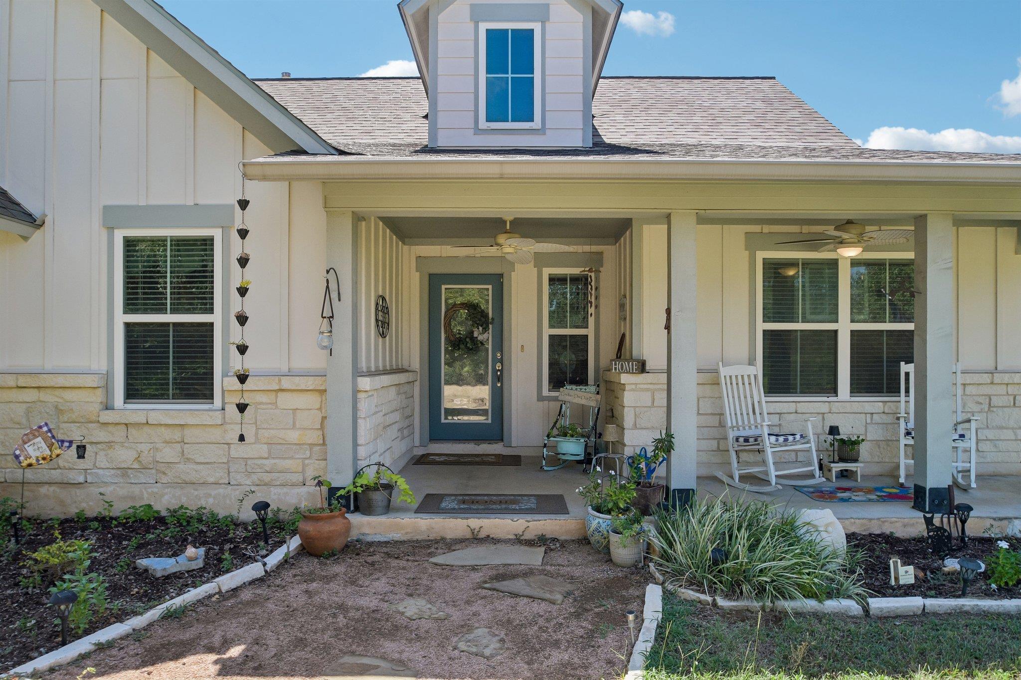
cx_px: 510
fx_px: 709
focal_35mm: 25
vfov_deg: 51.3
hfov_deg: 71.5
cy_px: 340
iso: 400
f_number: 8
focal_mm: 17
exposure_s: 1/200
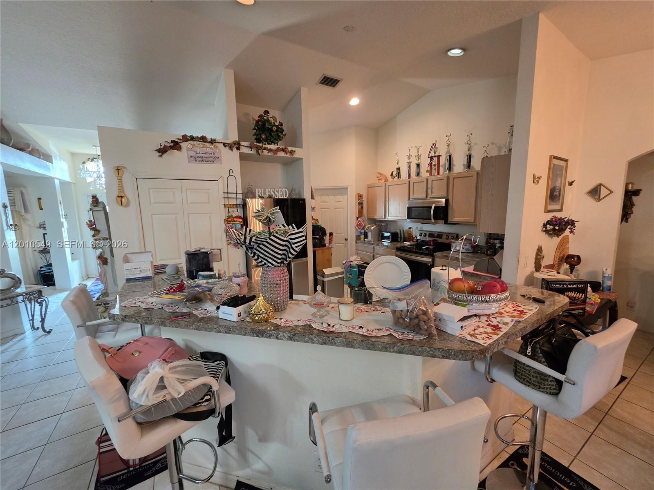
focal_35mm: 13
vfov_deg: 89.9
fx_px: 246
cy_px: 245
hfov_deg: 106.2
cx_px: 327
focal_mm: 2.2
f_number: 1.9
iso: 250
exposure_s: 1/60
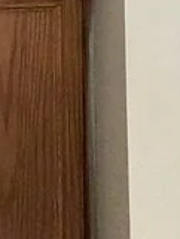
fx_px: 616
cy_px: -171
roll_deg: +0.3
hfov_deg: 11.1
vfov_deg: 18.2
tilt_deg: -0.6
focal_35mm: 89
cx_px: -351
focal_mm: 2.22
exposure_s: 1/120
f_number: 2.2
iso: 200
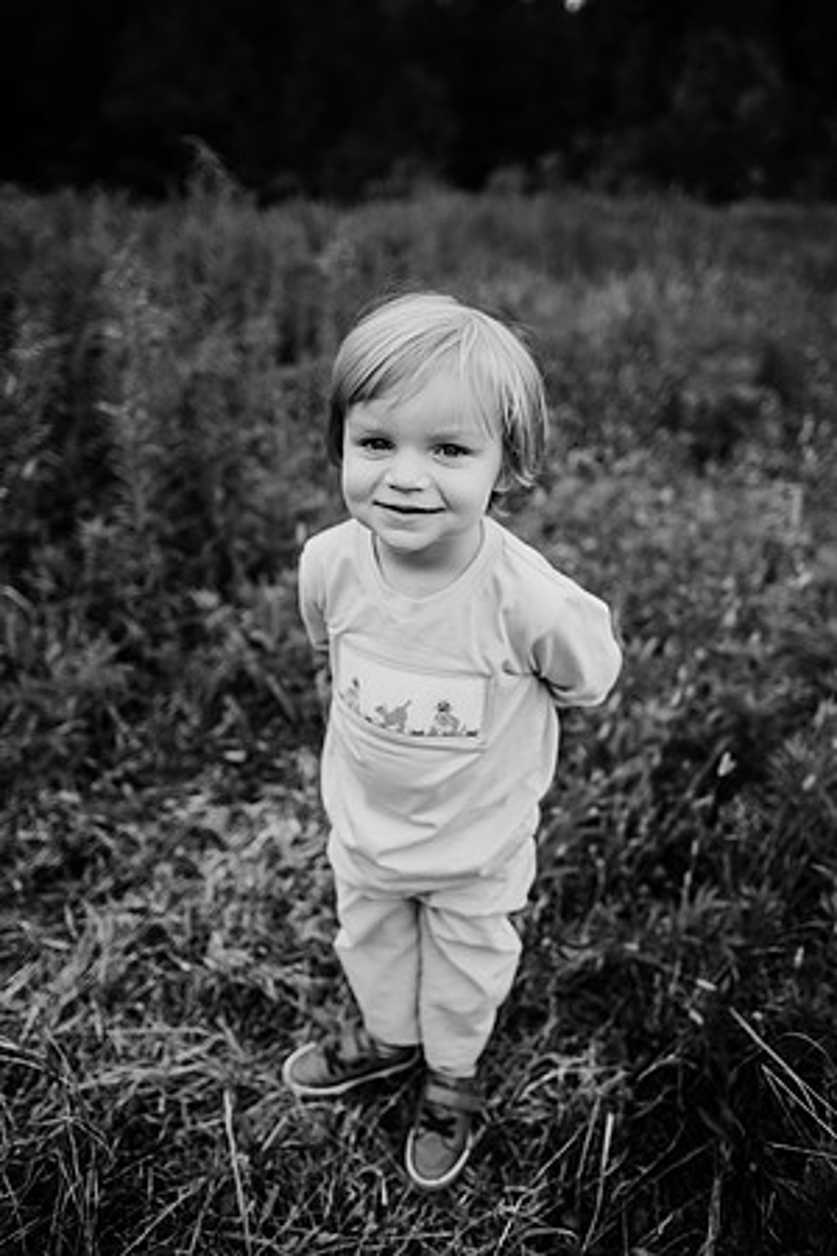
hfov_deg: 53.1
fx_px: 837
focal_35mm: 24
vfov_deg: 73.7
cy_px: 628
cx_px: 418
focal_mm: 24
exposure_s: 1/800
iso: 125
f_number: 2.2
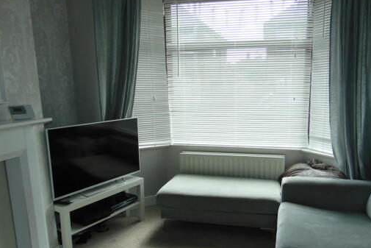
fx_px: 309
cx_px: 212
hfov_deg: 61.6
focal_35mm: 30
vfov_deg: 43.3
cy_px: 153
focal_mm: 4.5
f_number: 3
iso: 80
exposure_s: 1/80
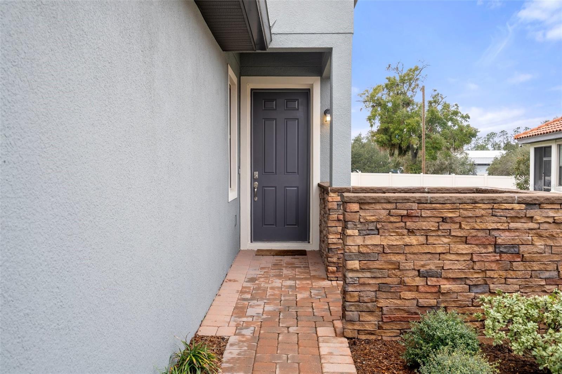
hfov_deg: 55.8
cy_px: 187
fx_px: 531
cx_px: 281
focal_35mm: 34
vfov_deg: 38.9
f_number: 8
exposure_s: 1/80
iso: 320
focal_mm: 34
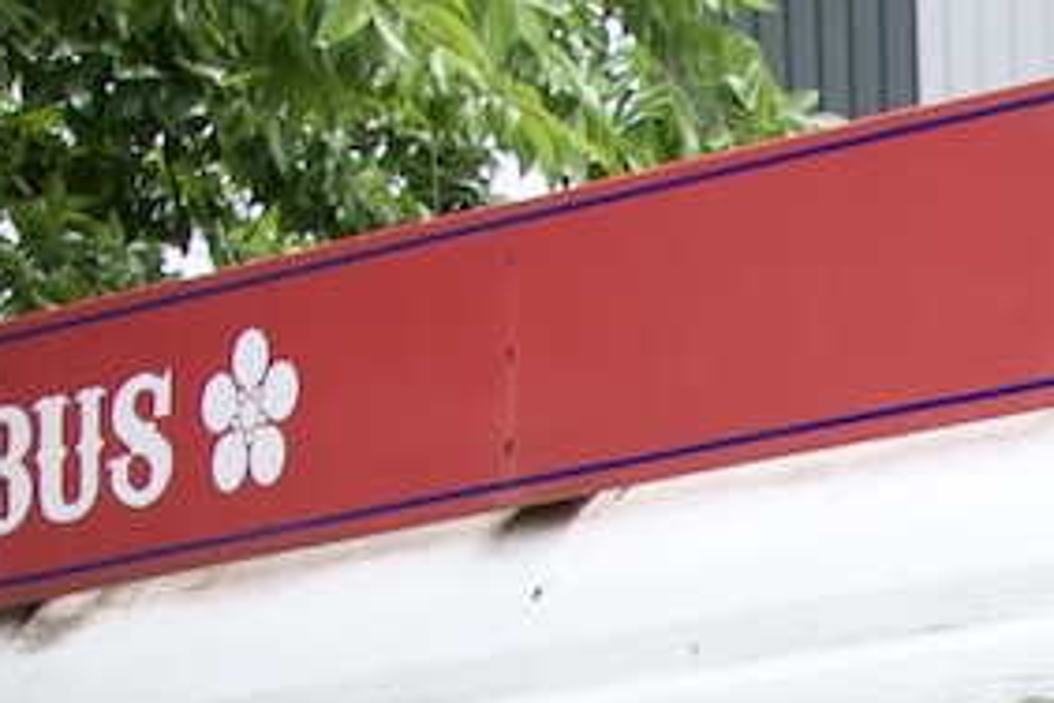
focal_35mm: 245
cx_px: 2433
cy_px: 2060
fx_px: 7172
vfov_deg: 5.3
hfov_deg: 7.9
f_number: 4.5
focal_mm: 24
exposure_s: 1/640
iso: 200
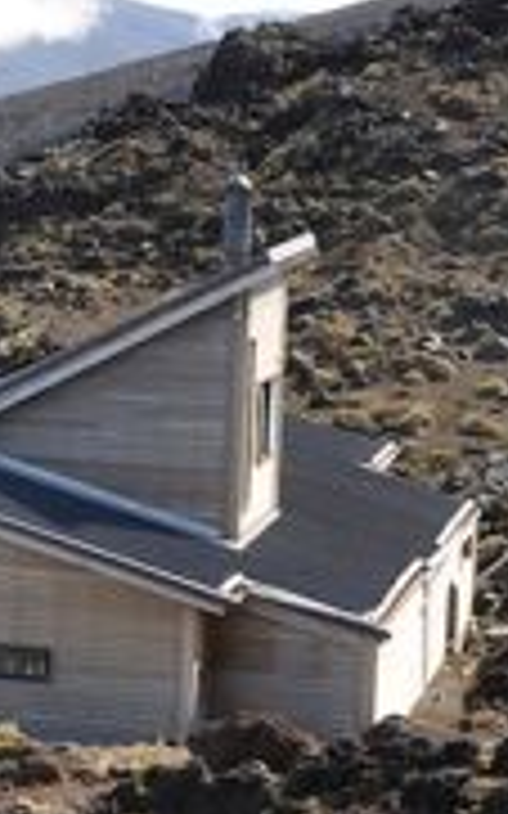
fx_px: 4545
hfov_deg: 6.2
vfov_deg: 10.2
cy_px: 191
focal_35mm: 205
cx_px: -459
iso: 200
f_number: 9
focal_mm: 38
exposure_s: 1/320
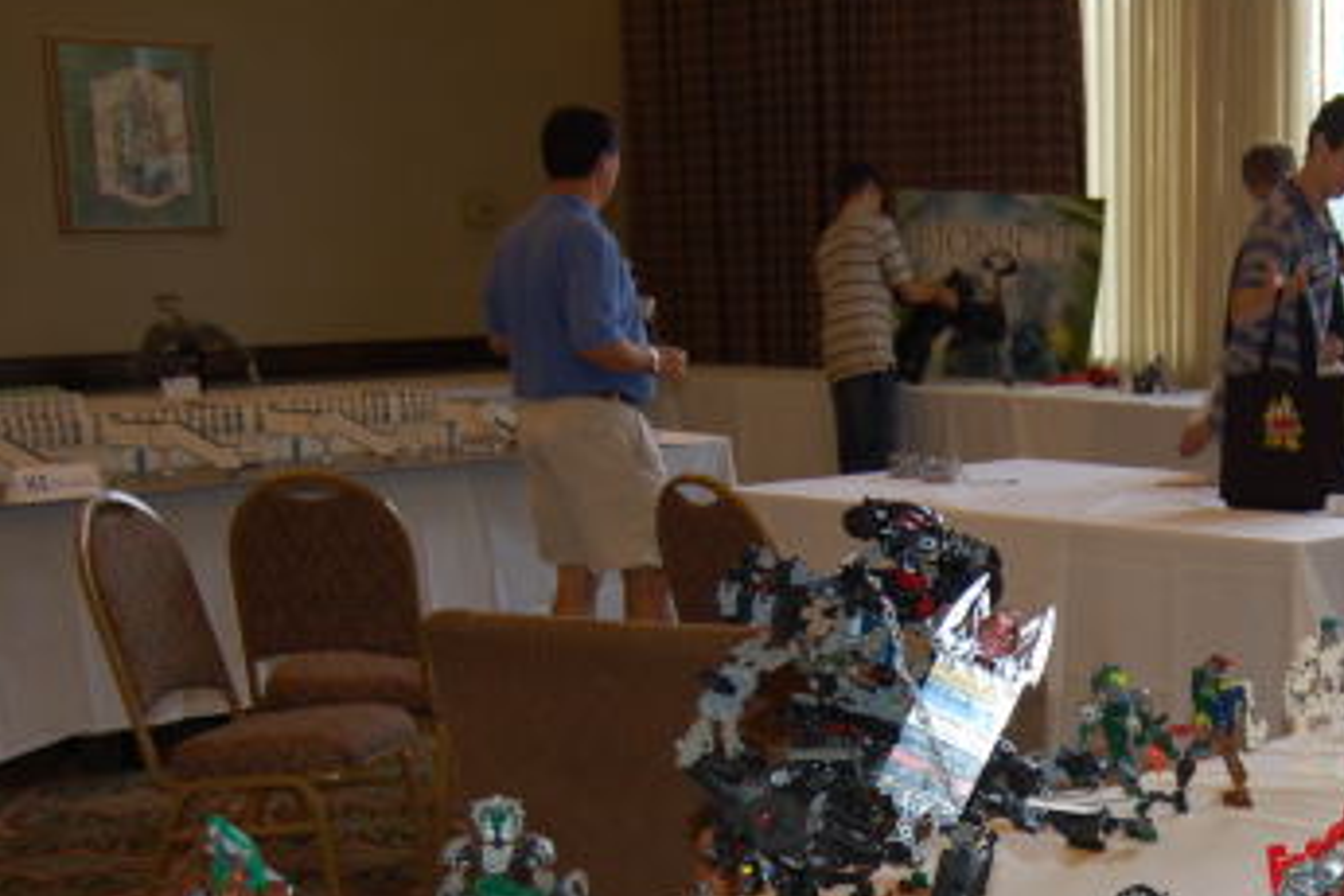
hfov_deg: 30.2
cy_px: 775
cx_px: 1180
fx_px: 2386
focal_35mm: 64
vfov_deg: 20.9
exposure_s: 1/60
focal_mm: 23
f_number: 3.8
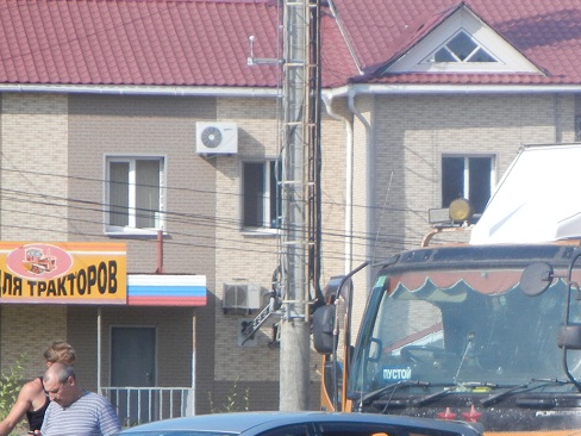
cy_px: 350
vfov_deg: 3.2
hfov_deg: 4.2
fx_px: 7872
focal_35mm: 469
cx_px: 581
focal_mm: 41.2
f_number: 4.8
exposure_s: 1/445
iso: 160
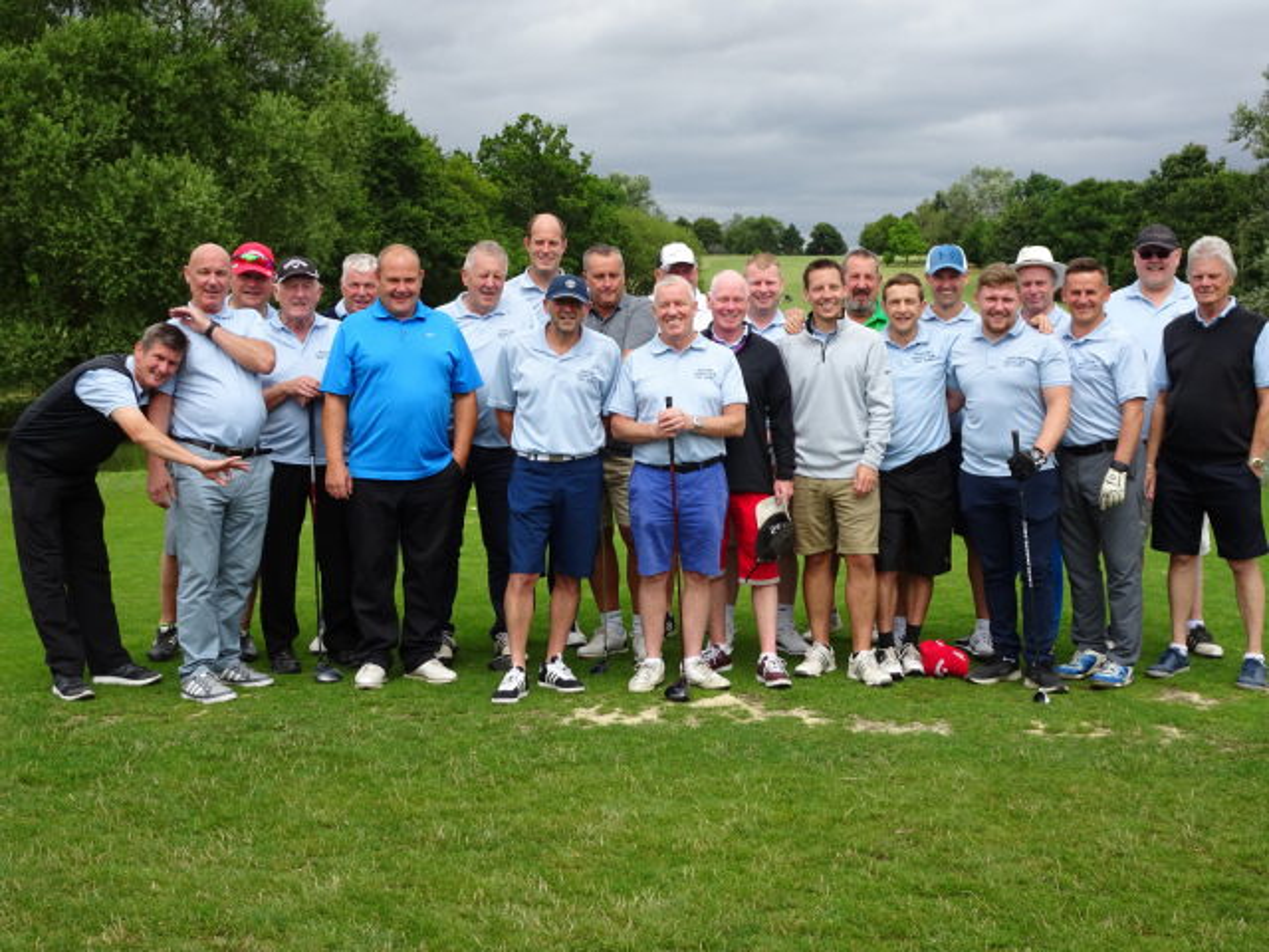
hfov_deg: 35.5
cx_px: 634
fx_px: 1980
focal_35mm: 54
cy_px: 476
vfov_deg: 27.0
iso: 80
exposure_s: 1/400
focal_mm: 9.18
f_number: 4.5
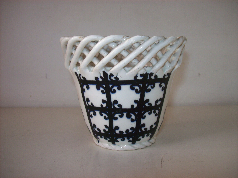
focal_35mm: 36
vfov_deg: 39.6
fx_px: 247
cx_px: 119
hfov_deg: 51.4
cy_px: 89
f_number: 2.7
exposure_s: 1/64
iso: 80
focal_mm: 6
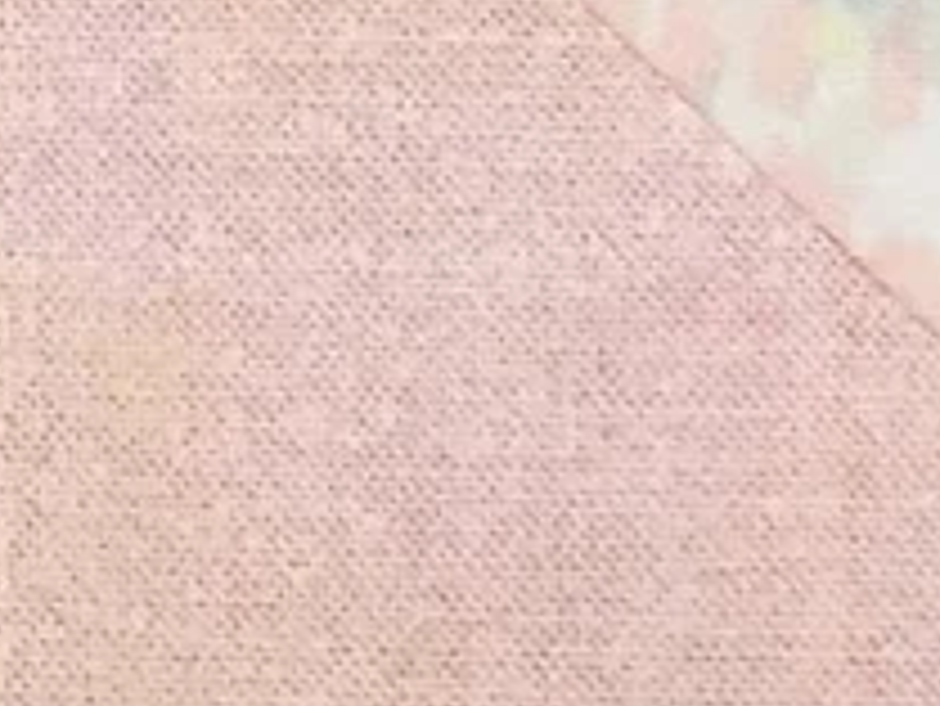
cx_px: -940
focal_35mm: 208
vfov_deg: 6.9
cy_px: -695
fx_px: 5651
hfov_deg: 9.0
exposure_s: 1/33
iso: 160
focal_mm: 4.15
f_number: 2.2
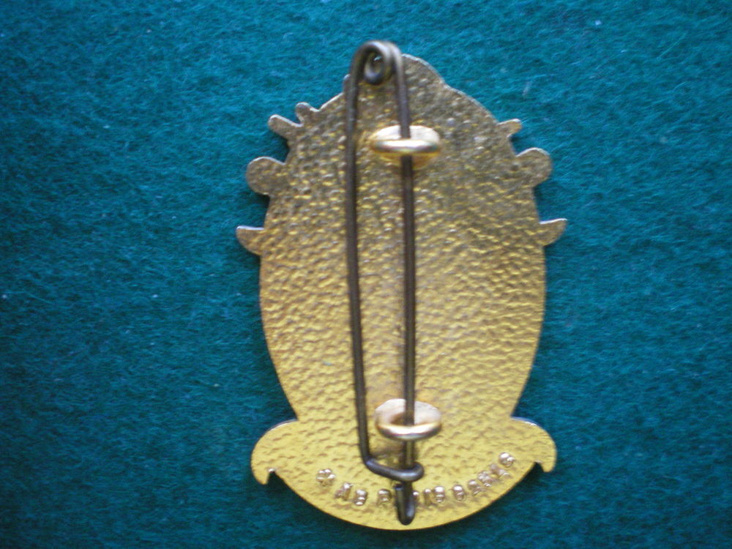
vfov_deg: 37.7
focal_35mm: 38
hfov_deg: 49.0
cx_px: 366
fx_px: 804
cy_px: 274
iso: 400
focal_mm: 6.3
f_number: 3.1
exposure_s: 1/13
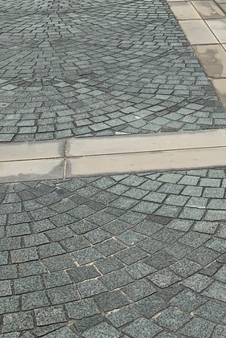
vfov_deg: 23.5
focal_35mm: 77
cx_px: 175
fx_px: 724
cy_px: -91
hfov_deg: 17.6
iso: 25
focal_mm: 4.25
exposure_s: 1/1689
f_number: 1.8
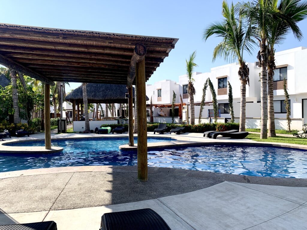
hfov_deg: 67.3
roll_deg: +0.8
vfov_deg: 53.1
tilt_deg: +0.1
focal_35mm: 26
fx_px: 231
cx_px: 154
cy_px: 115
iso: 25
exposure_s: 1/1953
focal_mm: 4.25
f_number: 1.8
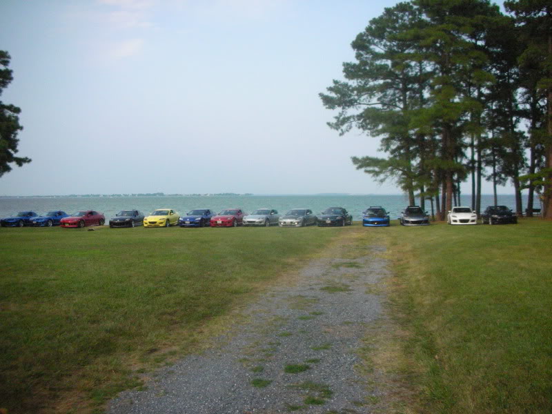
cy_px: 207
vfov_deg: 40.7
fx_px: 558
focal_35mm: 35
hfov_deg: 52.6
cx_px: 276
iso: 400
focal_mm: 5.8
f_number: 8.5
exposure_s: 1/196
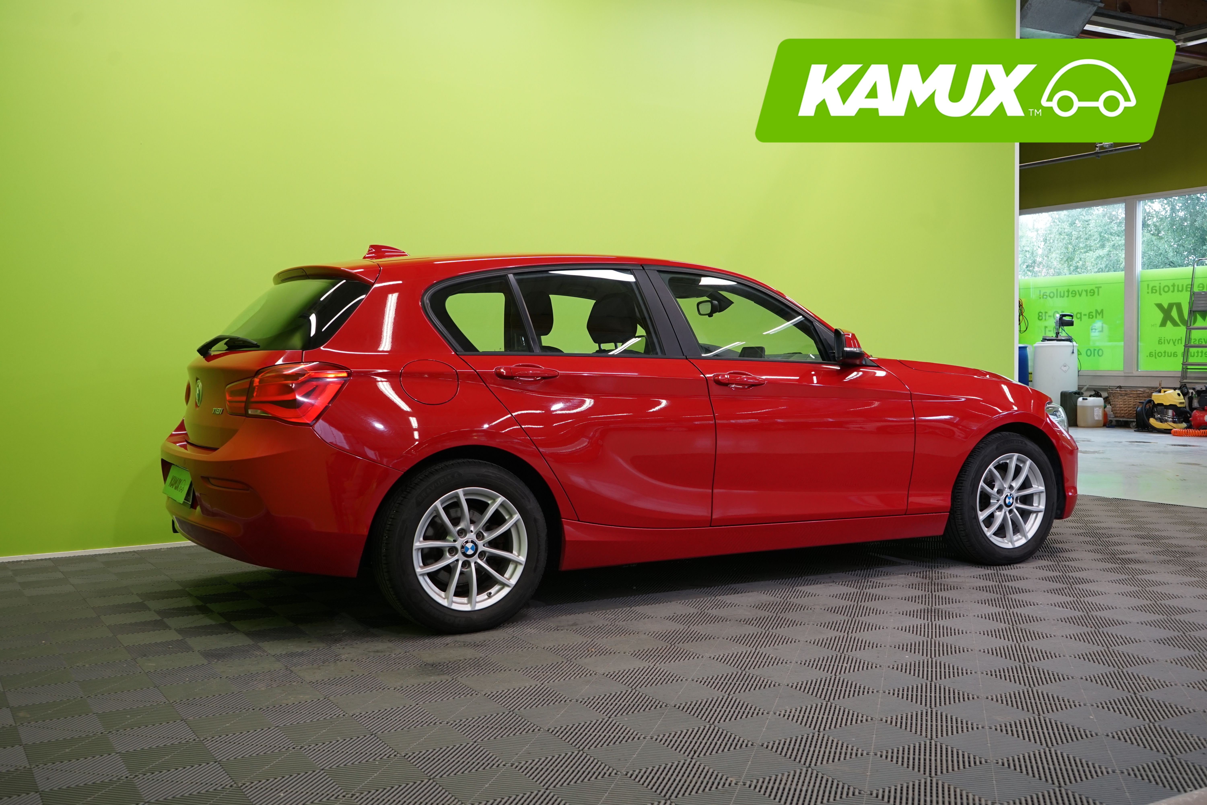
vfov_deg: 36.9
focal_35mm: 36
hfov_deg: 53.1
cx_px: 604
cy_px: 402
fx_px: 1207
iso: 640
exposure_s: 1/30
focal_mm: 36
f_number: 6.3
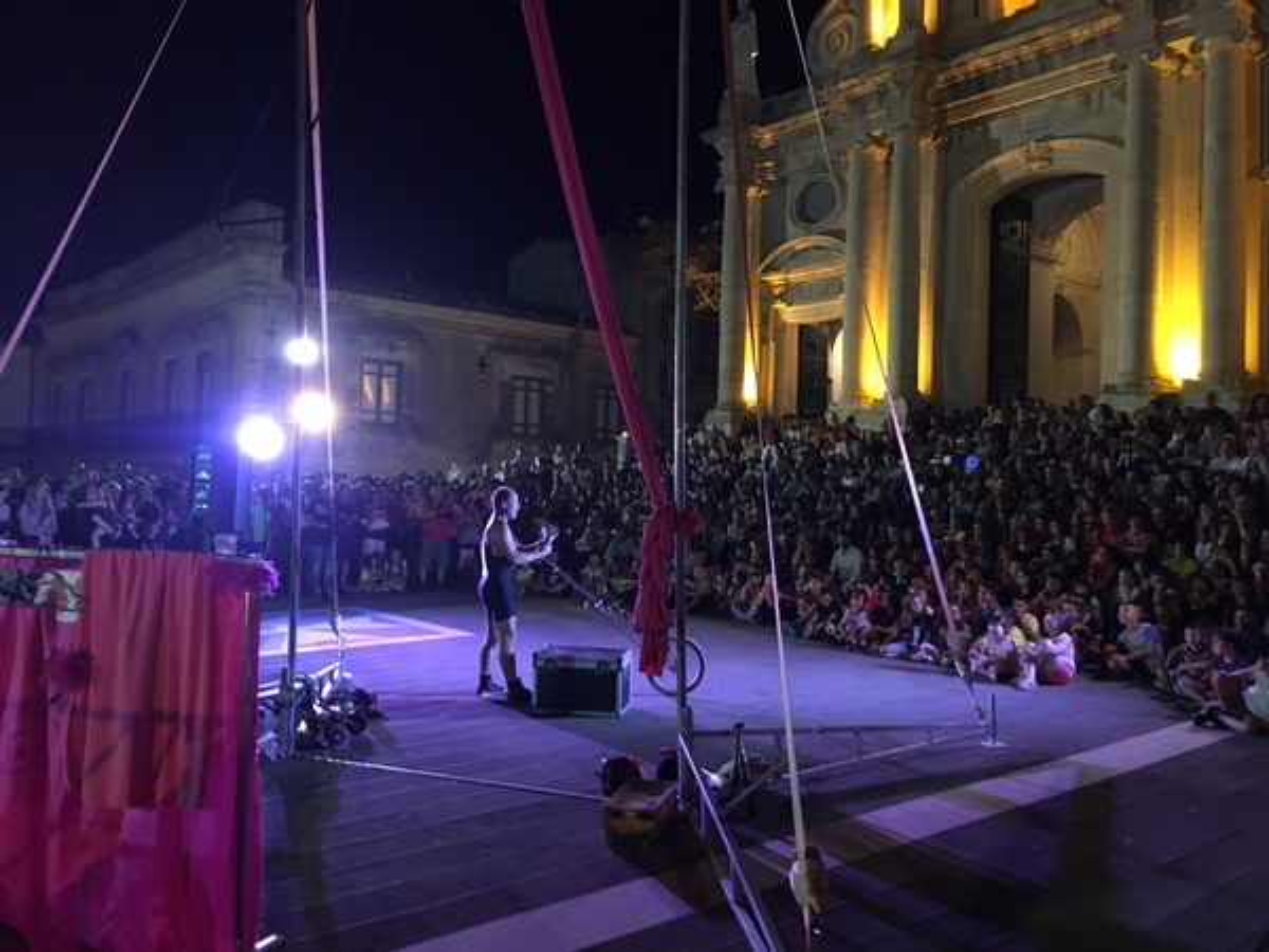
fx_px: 1063
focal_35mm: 29
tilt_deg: +2.6
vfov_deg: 48.2
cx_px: 634
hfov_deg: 61.7
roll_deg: -3.2
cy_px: 476
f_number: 2.2
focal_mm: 4.15
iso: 400
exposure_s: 1/17
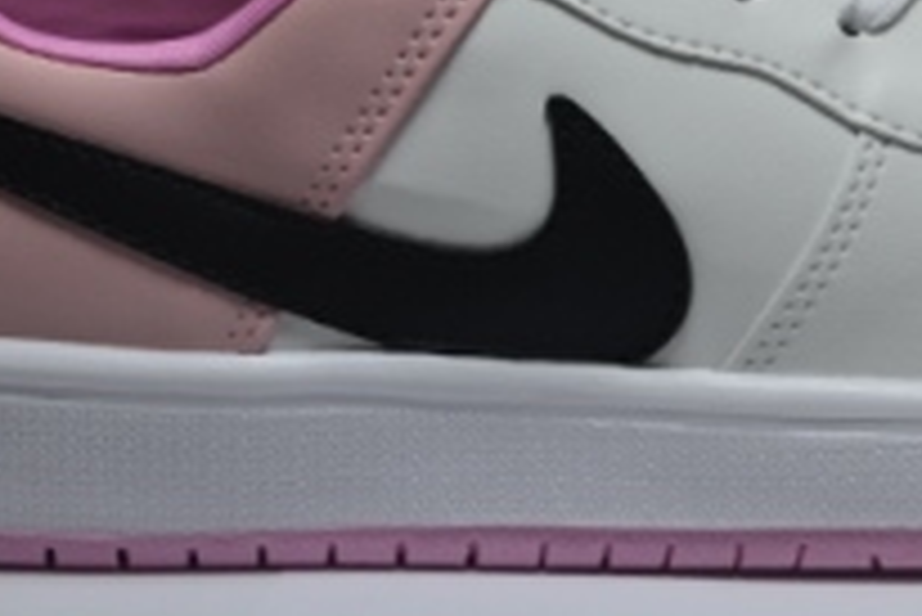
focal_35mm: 138
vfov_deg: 9.9
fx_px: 3537
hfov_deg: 14.8
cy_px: 142
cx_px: 670
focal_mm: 42
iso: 400
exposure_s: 1/100
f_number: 9
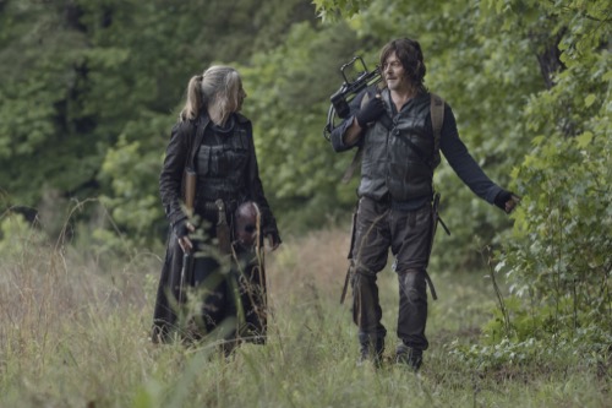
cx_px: 306
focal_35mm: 200
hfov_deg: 10.3
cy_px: 204
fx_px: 3399
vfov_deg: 6.9
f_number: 5
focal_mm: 200
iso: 640
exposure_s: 1/400
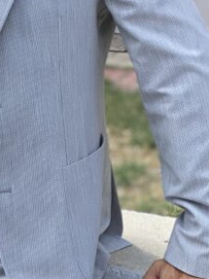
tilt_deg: -6.0
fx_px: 1168
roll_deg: -1.4
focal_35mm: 145
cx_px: -26
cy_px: -19
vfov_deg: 13.4
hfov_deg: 10.1
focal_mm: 6
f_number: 2
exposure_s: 1/309
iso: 20
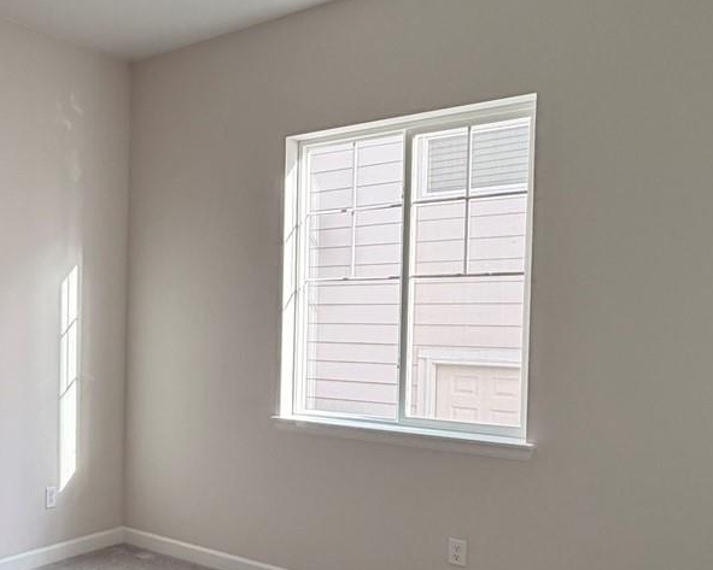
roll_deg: +0.3
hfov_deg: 45.3
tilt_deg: -3.9
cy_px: 352
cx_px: 94
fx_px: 781
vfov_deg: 39.9
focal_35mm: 37
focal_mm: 2.22
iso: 200
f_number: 2.2
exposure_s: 1/120
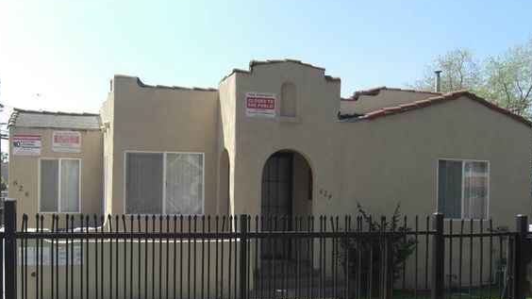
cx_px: 265
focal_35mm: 47
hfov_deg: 43.7
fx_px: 663
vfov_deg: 25.2
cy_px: 213
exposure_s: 1/500
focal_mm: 7.9
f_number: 4
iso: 80
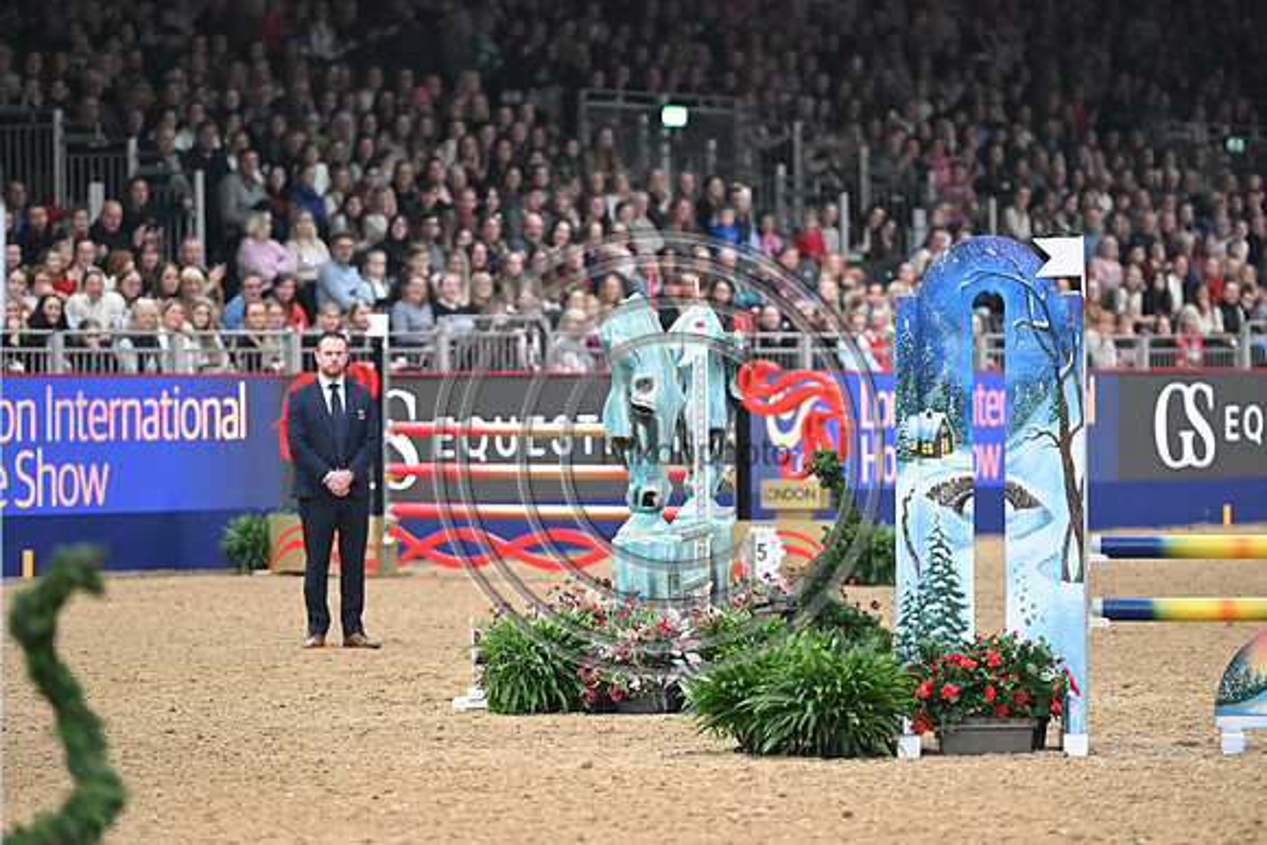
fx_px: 7040
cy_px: 422
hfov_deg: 10.3
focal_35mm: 200
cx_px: 634
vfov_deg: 6.9
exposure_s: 1/800
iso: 6400
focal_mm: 200
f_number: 3.5
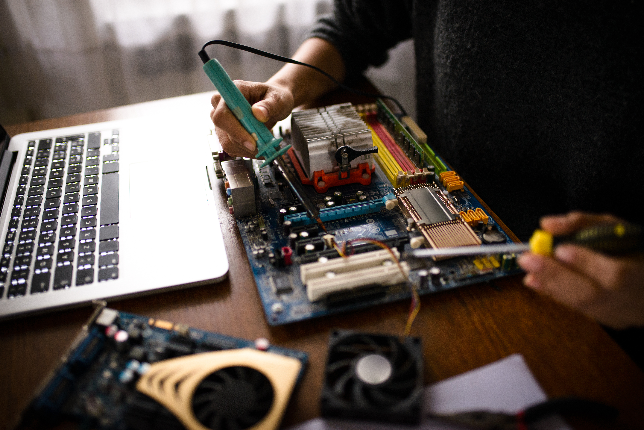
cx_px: 322
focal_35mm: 35
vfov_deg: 37.9
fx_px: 626
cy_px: 215
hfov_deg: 54.4
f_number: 1.4
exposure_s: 1/250
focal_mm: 35
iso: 800
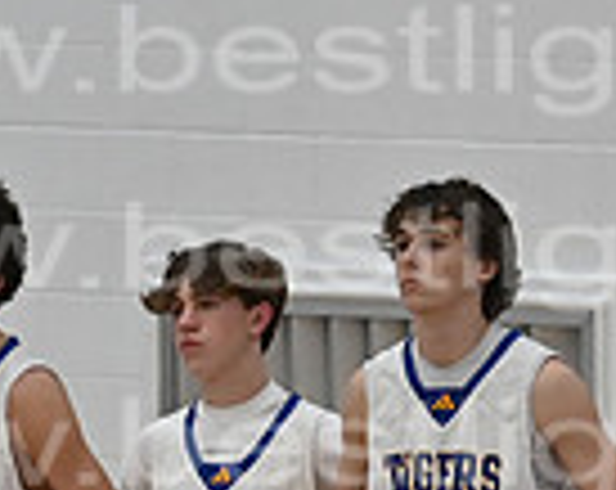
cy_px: 748
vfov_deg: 2.1
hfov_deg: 2.7
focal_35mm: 729
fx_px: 13262
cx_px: 724
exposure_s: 1/800
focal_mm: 122
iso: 2500
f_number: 4
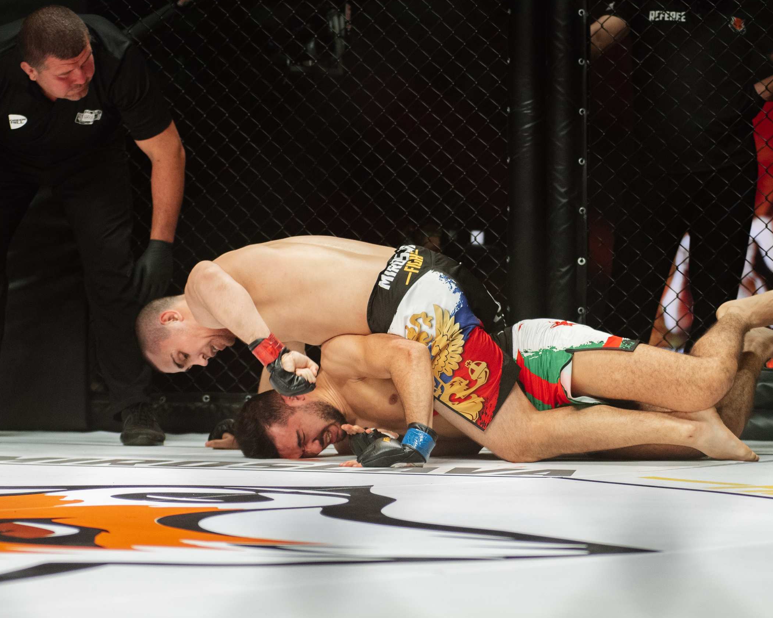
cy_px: 337
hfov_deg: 18.6
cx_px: 433
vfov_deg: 15.0
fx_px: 2357
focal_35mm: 103
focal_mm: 80
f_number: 4
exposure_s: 1/1000
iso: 2000
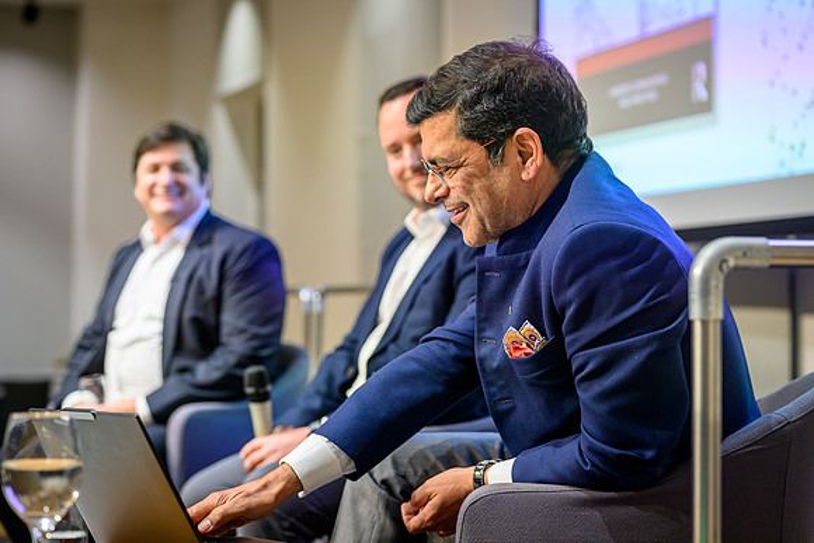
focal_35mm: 76
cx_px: 407
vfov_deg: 18.0
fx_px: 1710
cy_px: 272
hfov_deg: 26.8
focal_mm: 50
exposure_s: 1/160
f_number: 2.2
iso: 250
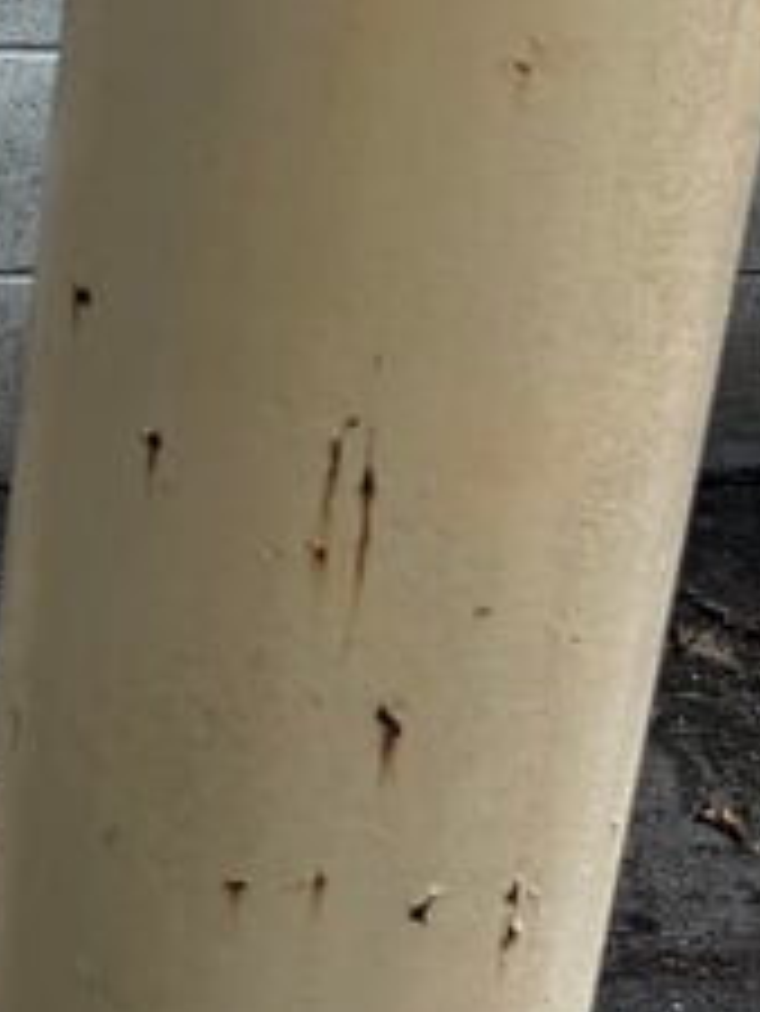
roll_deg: -1.6
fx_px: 3188
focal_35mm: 109
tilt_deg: -19.5
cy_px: -79
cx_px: -859
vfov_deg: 17.5
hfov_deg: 11.8
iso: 80
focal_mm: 6.76
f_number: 1.78
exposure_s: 1/2232
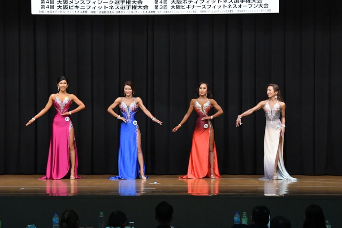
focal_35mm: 129
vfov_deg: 10.6
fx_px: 1225
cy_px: 114
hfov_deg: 15.9
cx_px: 170
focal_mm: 85
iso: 8000
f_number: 5.6
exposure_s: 1/400
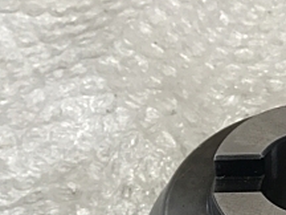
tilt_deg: -56.7
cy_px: 253
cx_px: 297
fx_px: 686
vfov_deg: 17.0
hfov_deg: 22.5
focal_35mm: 83
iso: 25
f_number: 1.8
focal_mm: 3.99
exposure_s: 1/40
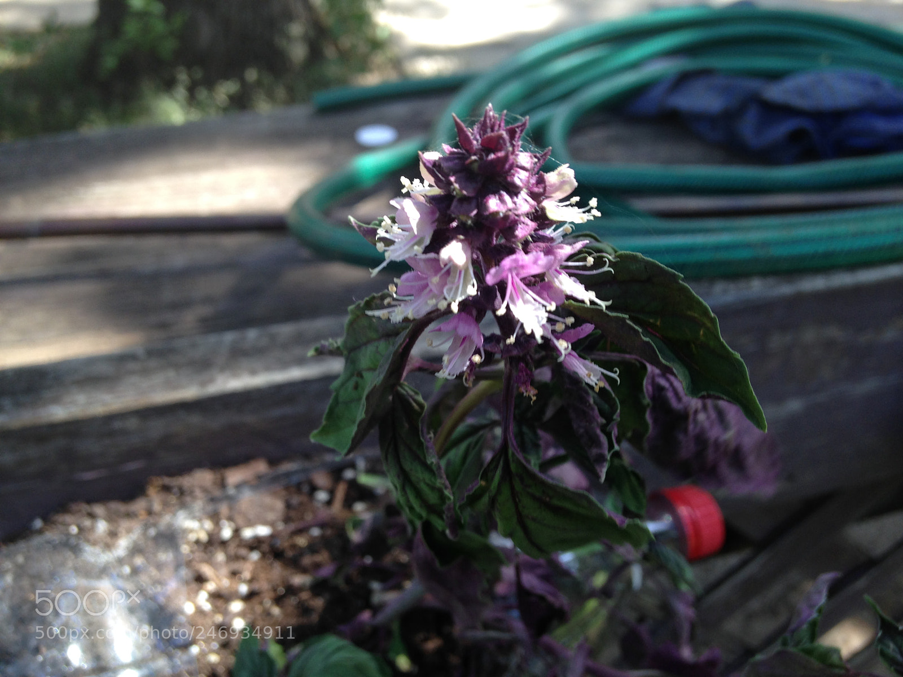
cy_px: 338
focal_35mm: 33
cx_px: 452
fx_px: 861
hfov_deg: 55.4
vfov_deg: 42.9
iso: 50
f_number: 2.4
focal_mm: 4.12
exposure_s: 1/120
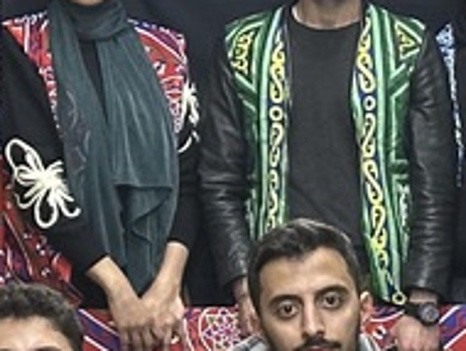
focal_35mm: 252
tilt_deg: -6.5
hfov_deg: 7.8
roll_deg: +0.9
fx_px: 3397
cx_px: 510
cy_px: 439
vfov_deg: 5.9
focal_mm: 6.86
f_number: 1.78
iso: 500
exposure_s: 1/33
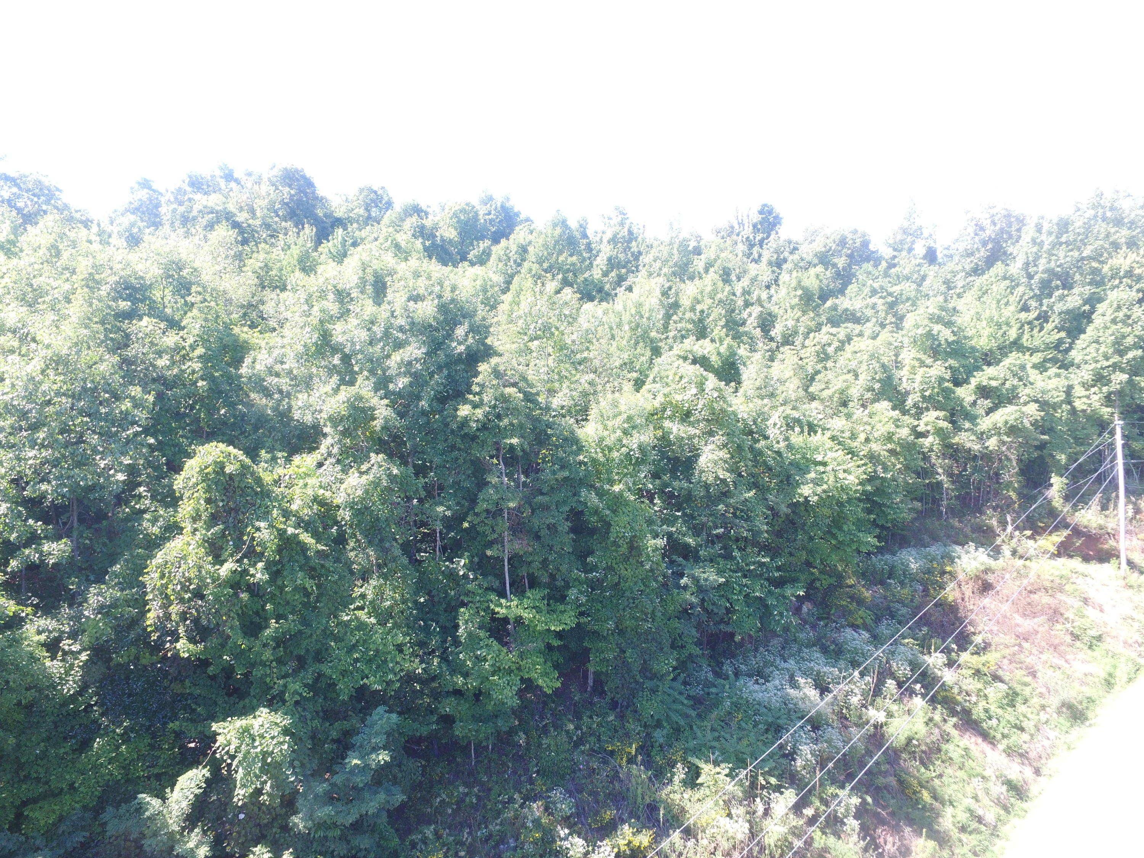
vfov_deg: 66.0
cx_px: 572
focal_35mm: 20
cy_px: 429
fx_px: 661
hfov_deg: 81.7
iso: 138
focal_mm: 3.61
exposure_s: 1/100
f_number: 2.8
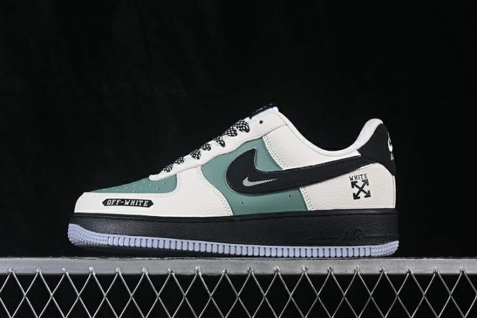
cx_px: 238
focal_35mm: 75
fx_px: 993
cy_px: 159
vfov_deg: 18.2
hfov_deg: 27.0
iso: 160
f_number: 8
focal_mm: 50
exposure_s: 1/80
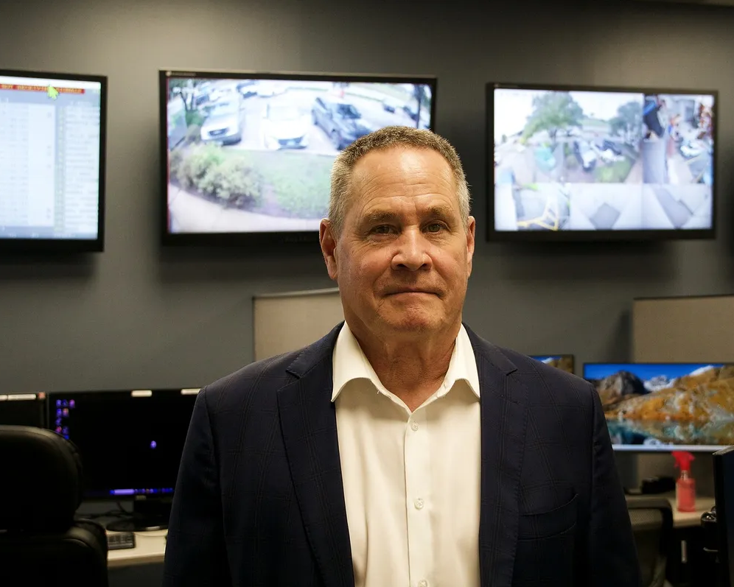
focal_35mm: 53
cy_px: 293
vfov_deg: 28.8
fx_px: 1142
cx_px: 416
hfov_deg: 35.6
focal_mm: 31
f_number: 4.5
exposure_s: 1/160
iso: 2000
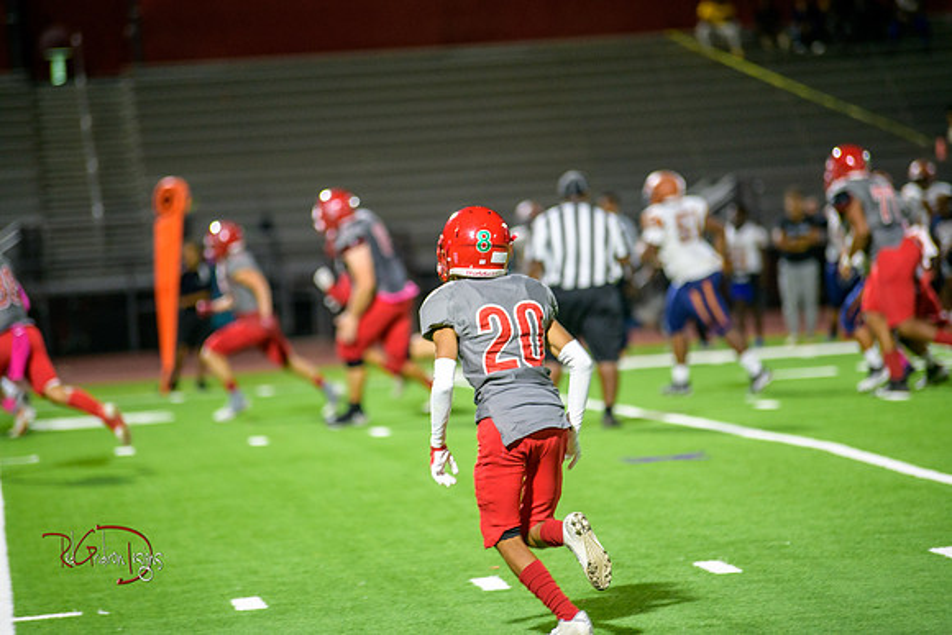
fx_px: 5290
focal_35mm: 200
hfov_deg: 10.3
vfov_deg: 6.9
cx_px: 476
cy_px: 318
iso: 1600
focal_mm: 200
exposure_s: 1/250
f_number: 2.8
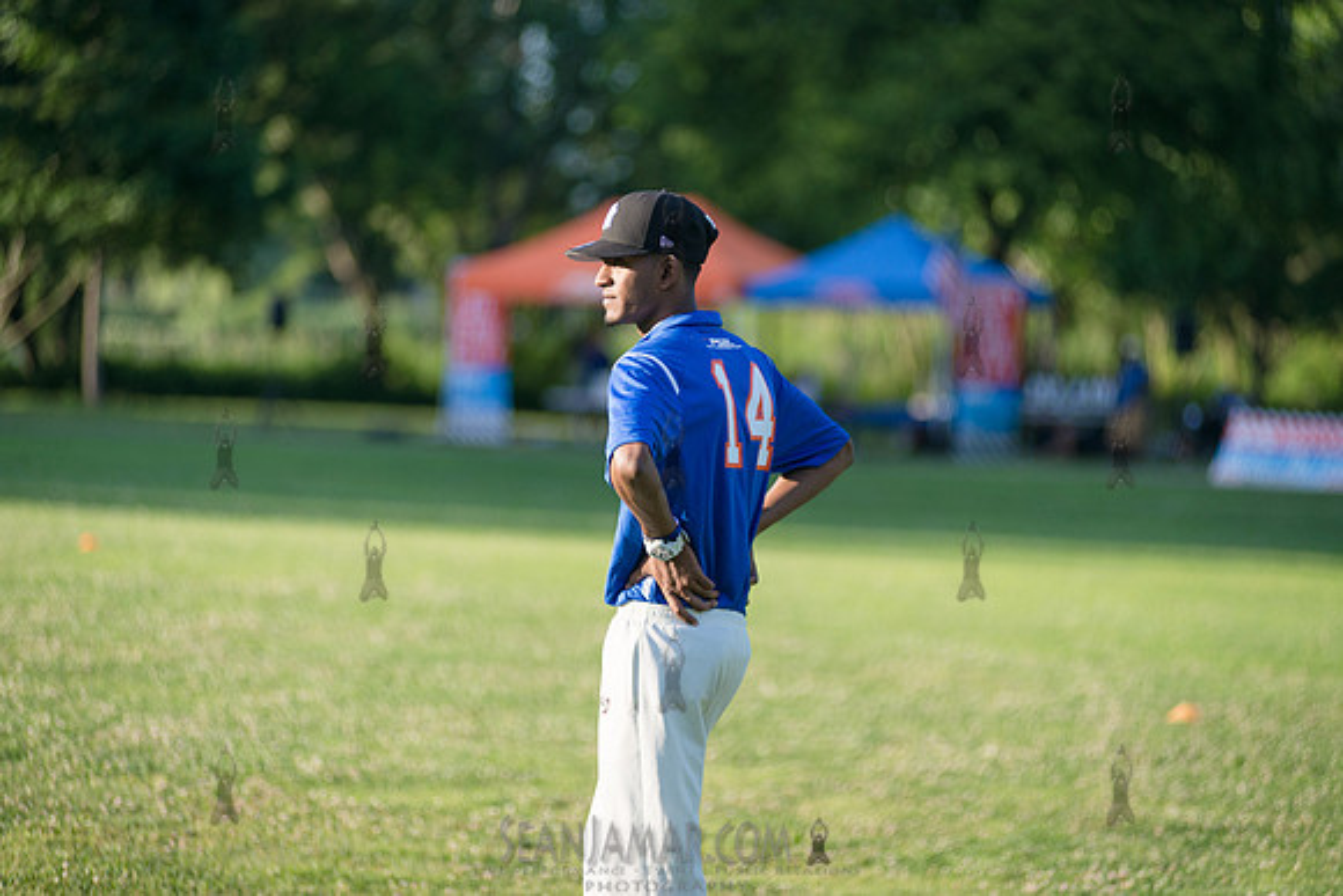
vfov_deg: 8.1
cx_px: 672
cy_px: 448
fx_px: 6343
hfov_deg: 12.1
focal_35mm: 170
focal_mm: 170
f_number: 2.8
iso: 400
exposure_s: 1/3200
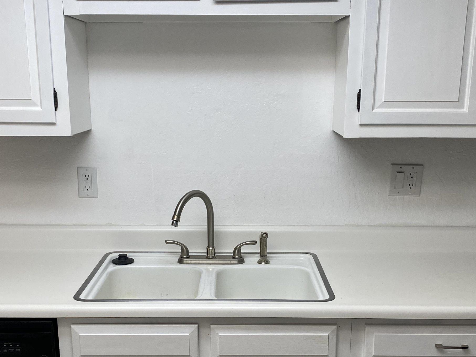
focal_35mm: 44
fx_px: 605
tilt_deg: -14.2
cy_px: 246
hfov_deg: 42.9
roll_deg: -0.5
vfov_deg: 32.5
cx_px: 231
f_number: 1.8
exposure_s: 1/120
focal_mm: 4.25
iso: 80
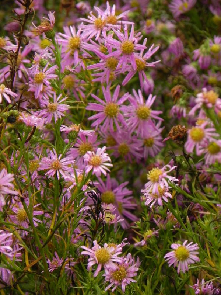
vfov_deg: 5.3
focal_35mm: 377
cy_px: 148
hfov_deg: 3.9
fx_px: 3209
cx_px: 110
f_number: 5
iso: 160
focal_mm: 67.2
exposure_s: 1/100
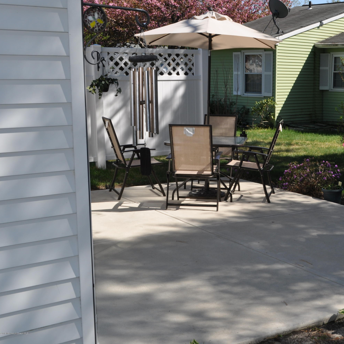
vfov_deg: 34.0
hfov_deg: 33.3
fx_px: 562
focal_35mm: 50
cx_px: 258
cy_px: 172
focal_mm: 26
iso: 200
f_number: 11
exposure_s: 1/200
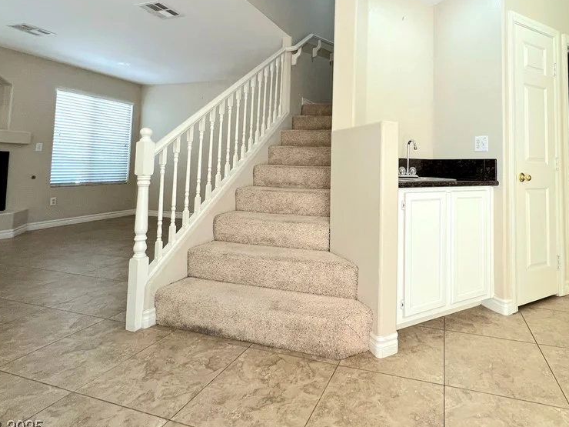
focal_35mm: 18
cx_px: 359
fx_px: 296
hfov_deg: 85.9
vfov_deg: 69.9
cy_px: 148
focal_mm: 1.57
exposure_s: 1/99
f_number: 1.8
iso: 80
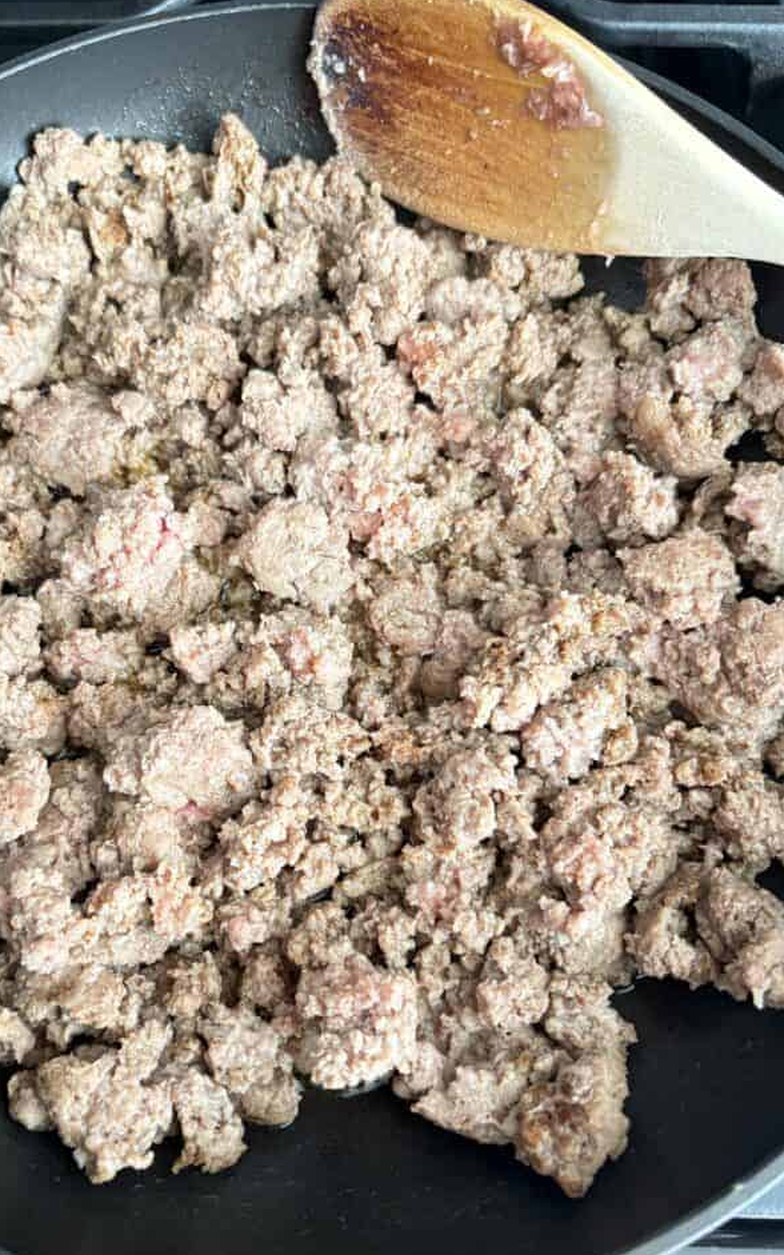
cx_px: 295
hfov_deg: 41.5
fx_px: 1026
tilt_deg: -72.0
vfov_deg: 62.9
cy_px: 664
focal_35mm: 30
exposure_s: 1/60
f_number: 1.6
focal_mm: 5.96
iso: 500
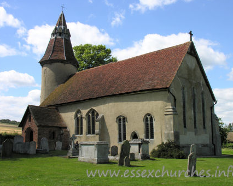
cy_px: 92
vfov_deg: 38.2
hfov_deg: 46.8
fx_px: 269
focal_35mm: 39
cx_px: 123
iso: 50
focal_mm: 9.5
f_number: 6.3
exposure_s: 1/189
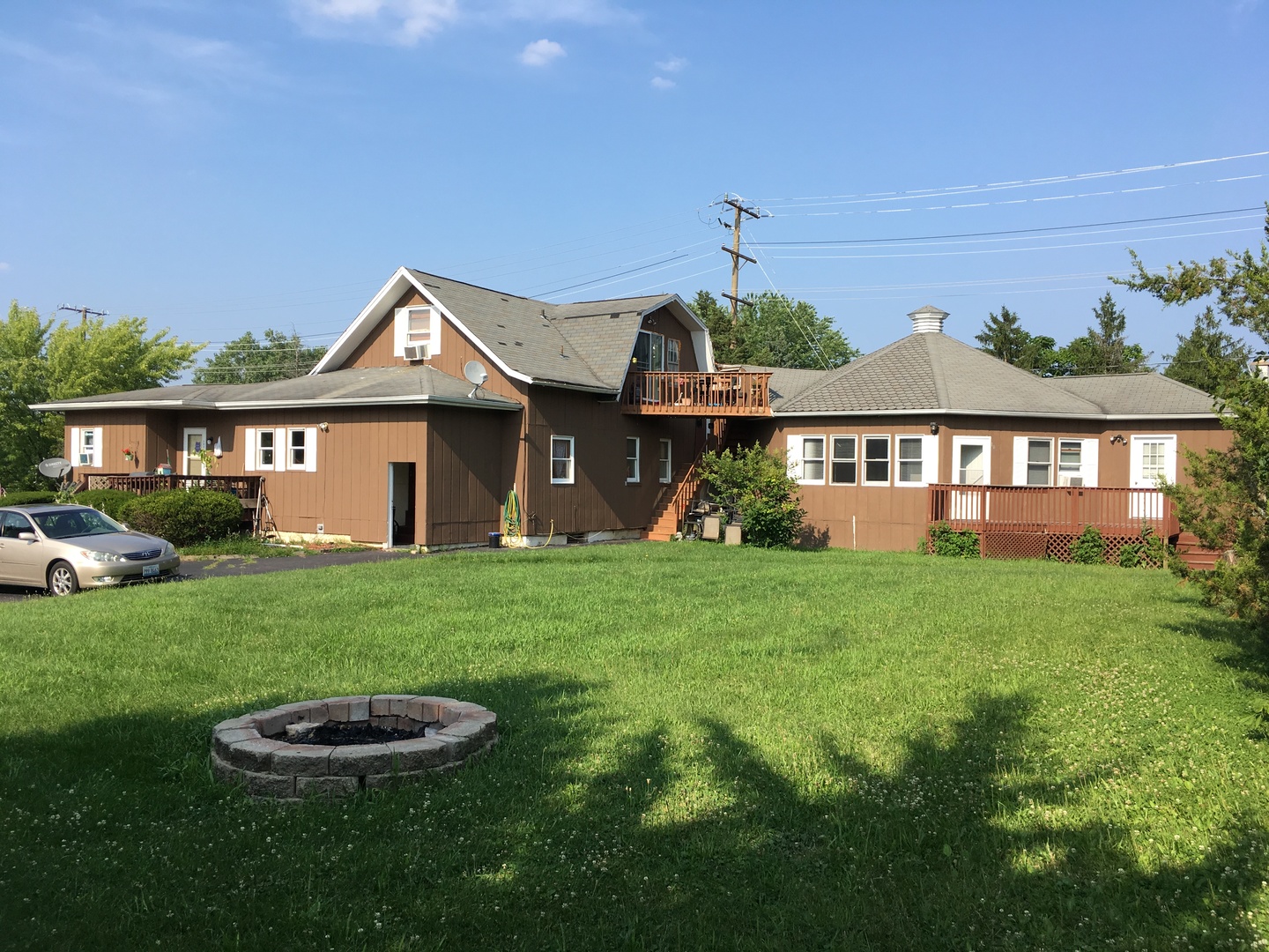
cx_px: 634
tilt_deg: -0.9
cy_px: 476
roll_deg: -1.5
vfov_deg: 48.2
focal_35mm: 29
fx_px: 1063
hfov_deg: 61.7
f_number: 2.2
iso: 25
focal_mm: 4.15
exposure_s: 1/974
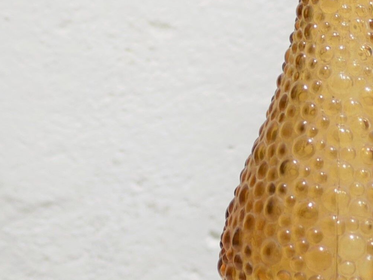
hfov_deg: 11.0
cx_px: 156
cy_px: -169
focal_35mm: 180
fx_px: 1940
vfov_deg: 8.1
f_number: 1.7
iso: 200
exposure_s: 1/100
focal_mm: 20
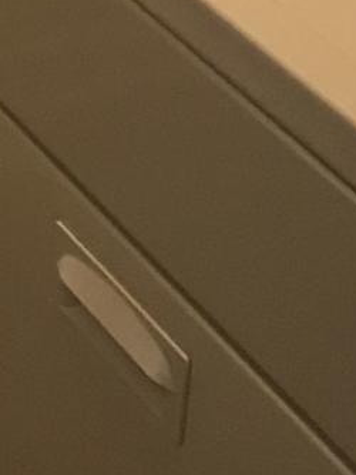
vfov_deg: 10.4
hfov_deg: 8.2
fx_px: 2302
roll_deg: -0.1
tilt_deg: -16.0
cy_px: -619
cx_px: -447
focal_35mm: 168
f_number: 1.8
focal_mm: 3.99
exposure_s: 1/15
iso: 64
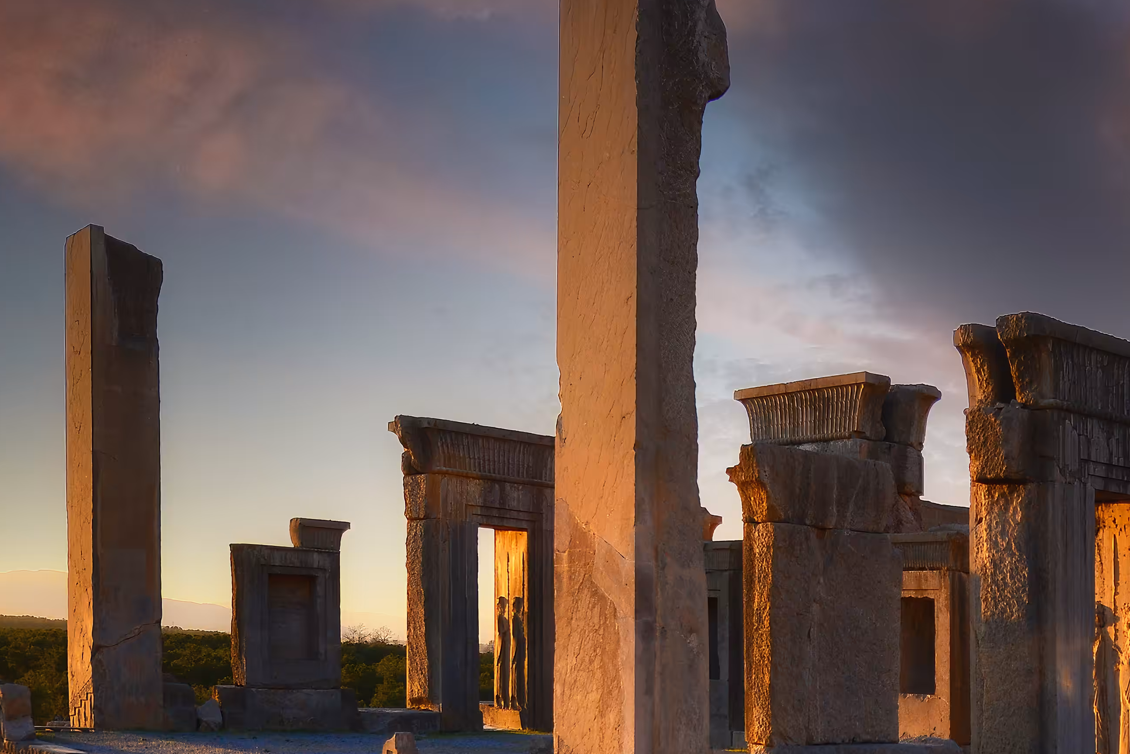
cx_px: 1119
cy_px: 588
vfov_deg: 29.9
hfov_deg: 39.5
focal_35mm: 44
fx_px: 1381
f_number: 2.8
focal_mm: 19
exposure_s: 1/800
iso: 160
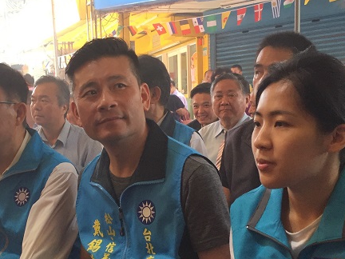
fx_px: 568
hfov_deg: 33.5
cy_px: 199
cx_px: 121
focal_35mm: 57
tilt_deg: -9.3
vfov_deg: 25.3
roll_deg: -0.1
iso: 40
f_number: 2.2
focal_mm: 4.15
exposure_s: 1/30
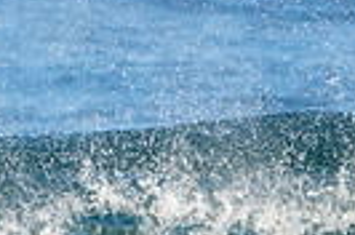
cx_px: -32
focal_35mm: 3280
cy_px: 498
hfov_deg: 0.6
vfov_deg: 0.4
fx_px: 32267
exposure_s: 1/1250
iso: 360
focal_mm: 500
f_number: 5.6
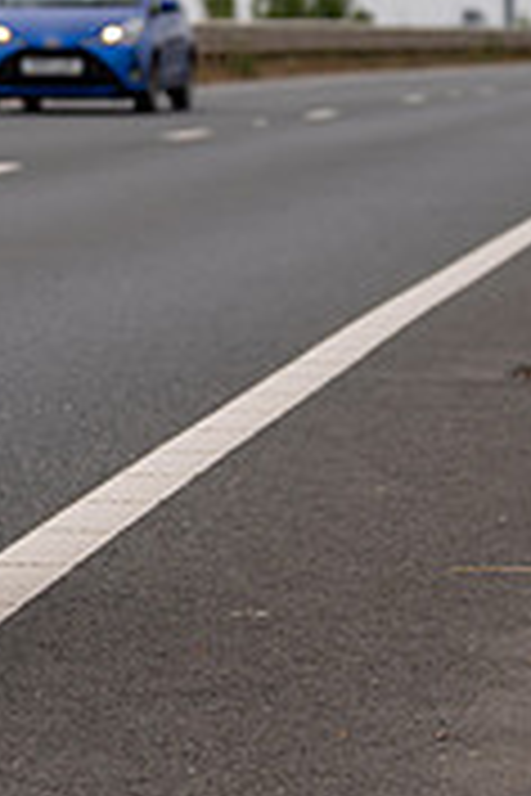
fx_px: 5088
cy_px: 205
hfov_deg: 5.9
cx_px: -279
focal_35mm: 230
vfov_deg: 8.9
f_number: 3.5
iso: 100
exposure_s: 1/800
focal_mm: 70
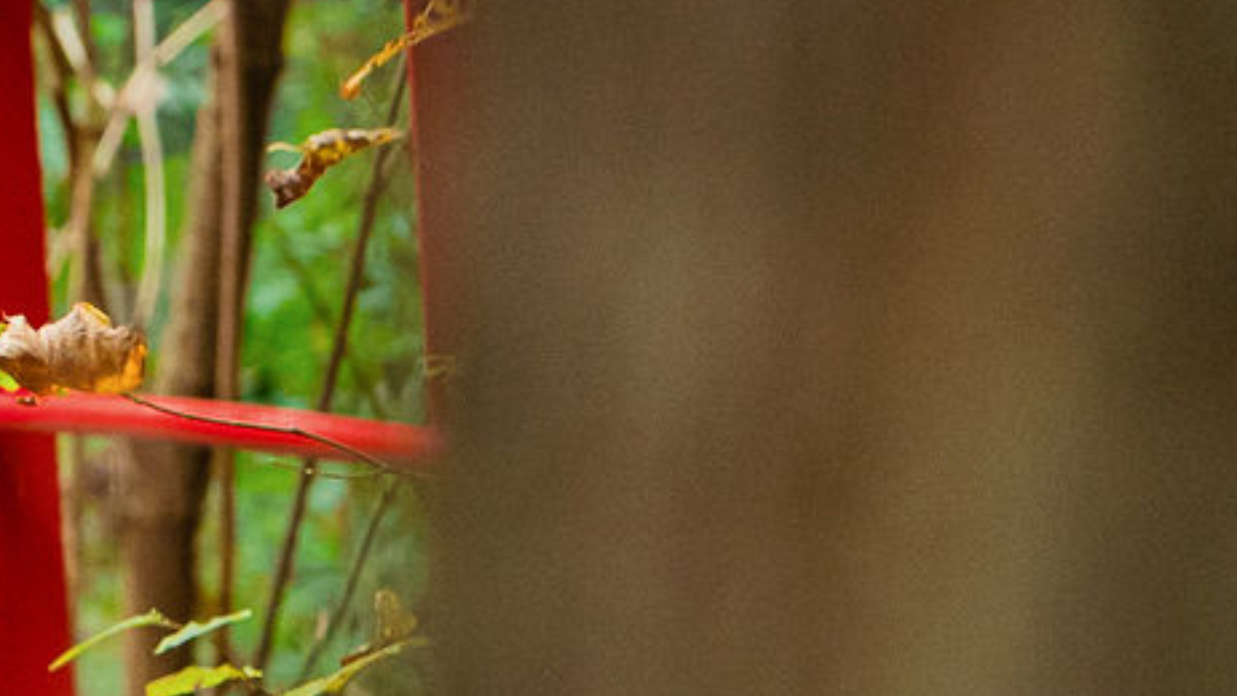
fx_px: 24275
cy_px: 924
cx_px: -627
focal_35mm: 740
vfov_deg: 1.6
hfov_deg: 2.9
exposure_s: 1/400
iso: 2500
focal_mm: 160
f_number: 2.8
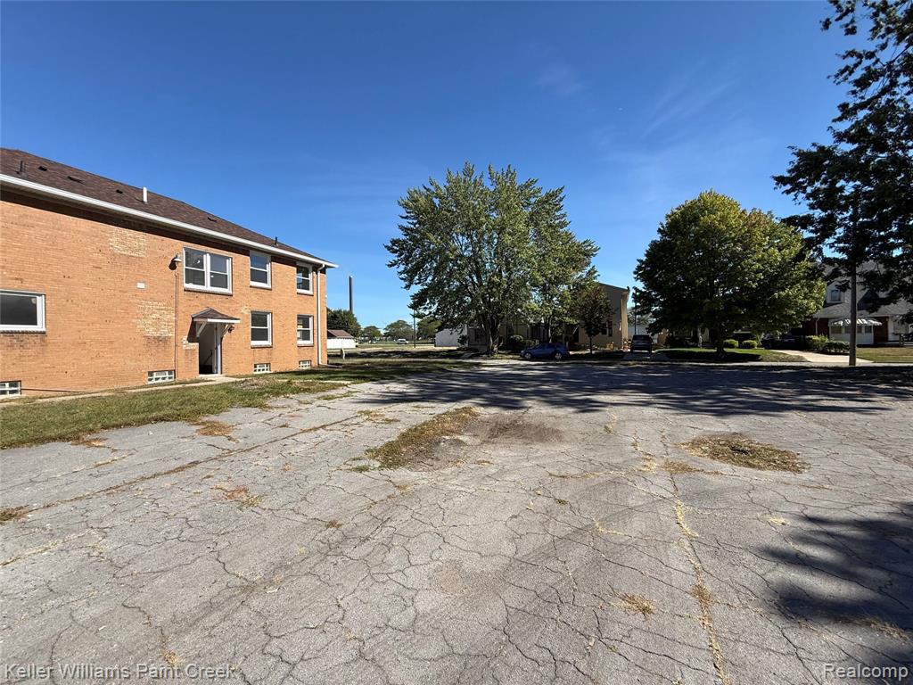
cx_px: 456
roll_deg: -2.3
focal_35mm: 14
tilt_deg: -1.3
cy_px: 342
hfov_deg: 102.1
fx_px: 369
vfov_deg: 85.7
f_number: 2.2
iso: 50
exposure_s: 1/1259
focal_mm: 2.22
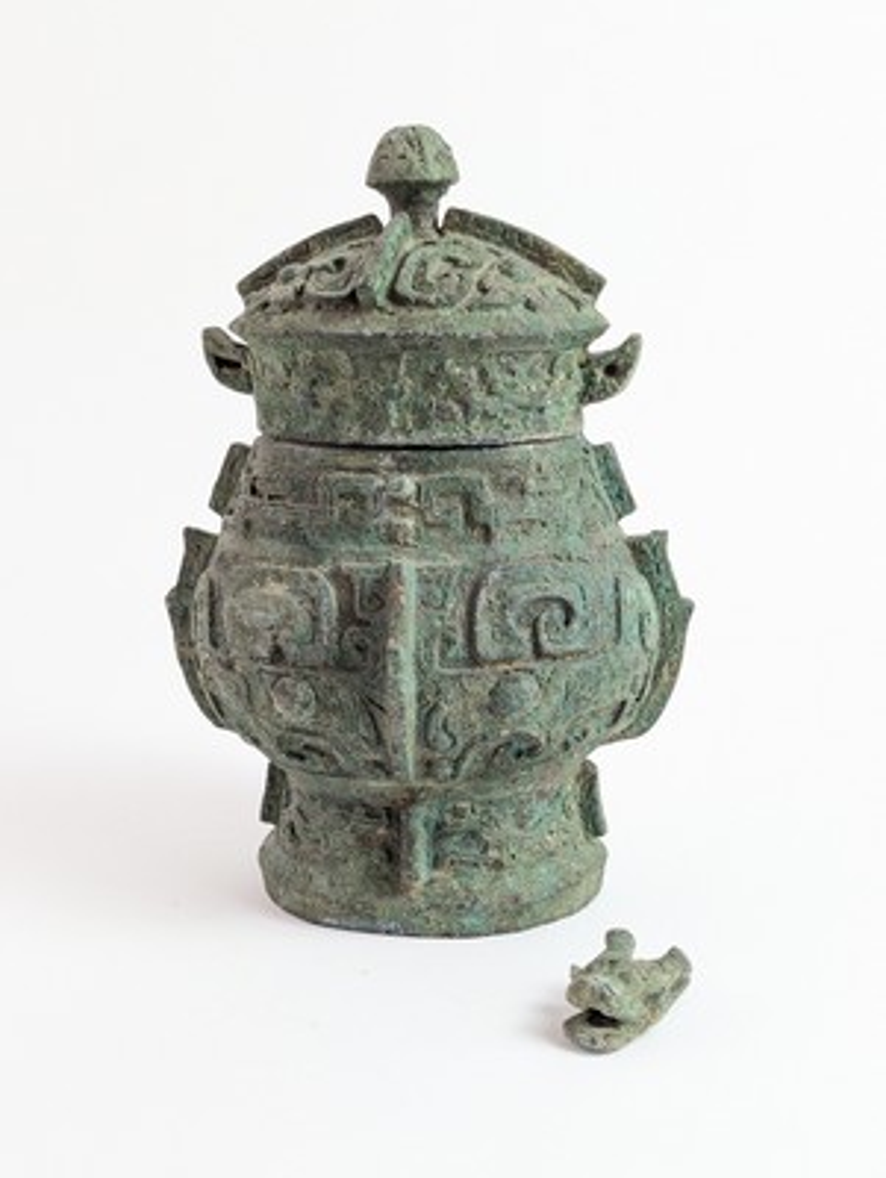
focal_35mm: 48
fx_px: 1635
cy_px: 589
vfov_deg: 39.6
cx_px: 443
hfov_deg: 30.3
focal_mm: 6.81
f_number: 1.85
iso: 105
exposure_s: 1/99.9
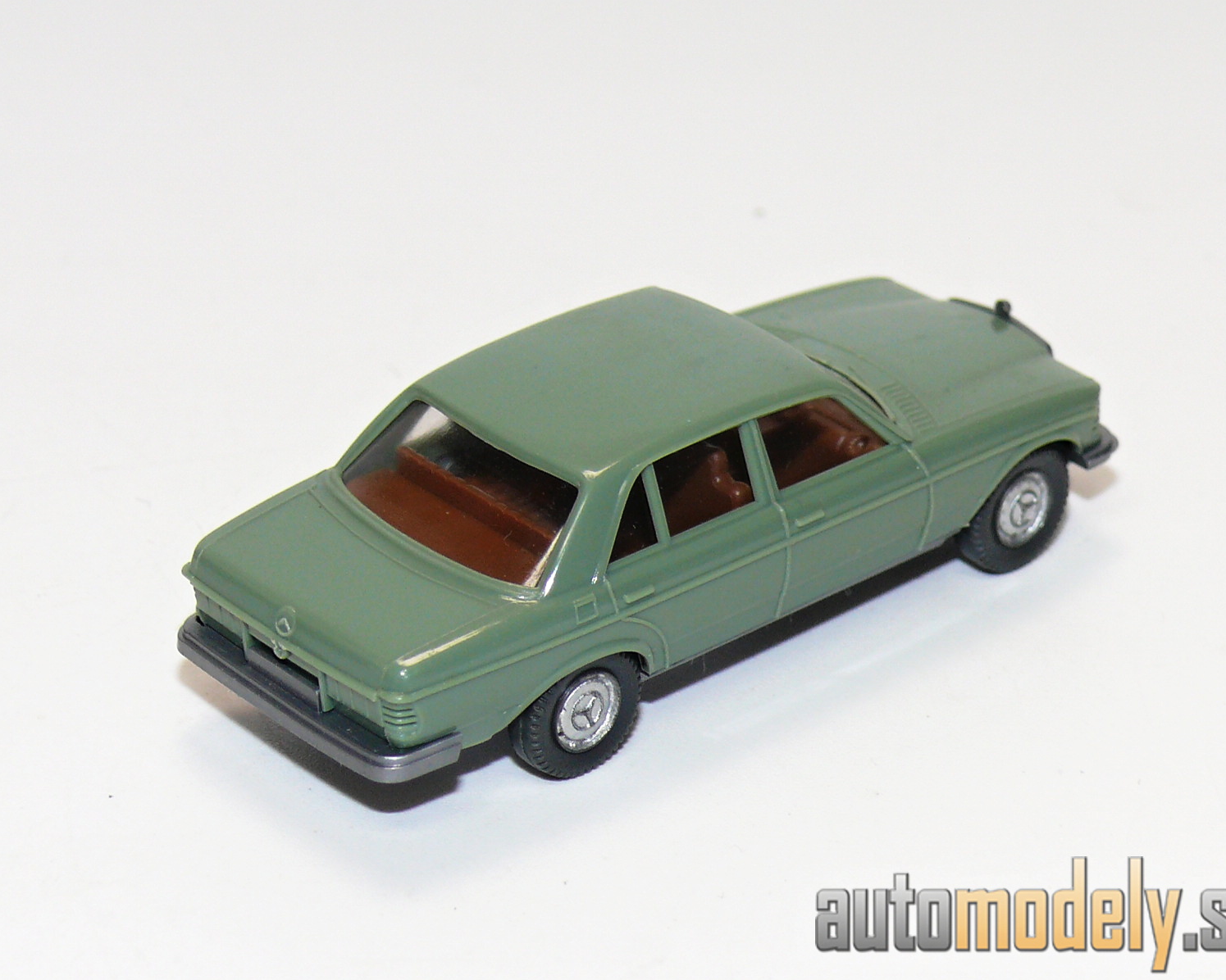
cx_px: 627
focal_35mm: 141
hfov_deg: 13.7
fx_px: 5116
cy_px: 491
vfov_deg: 11.0
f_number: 4
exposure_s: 1/30
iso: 100
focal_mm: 16.1
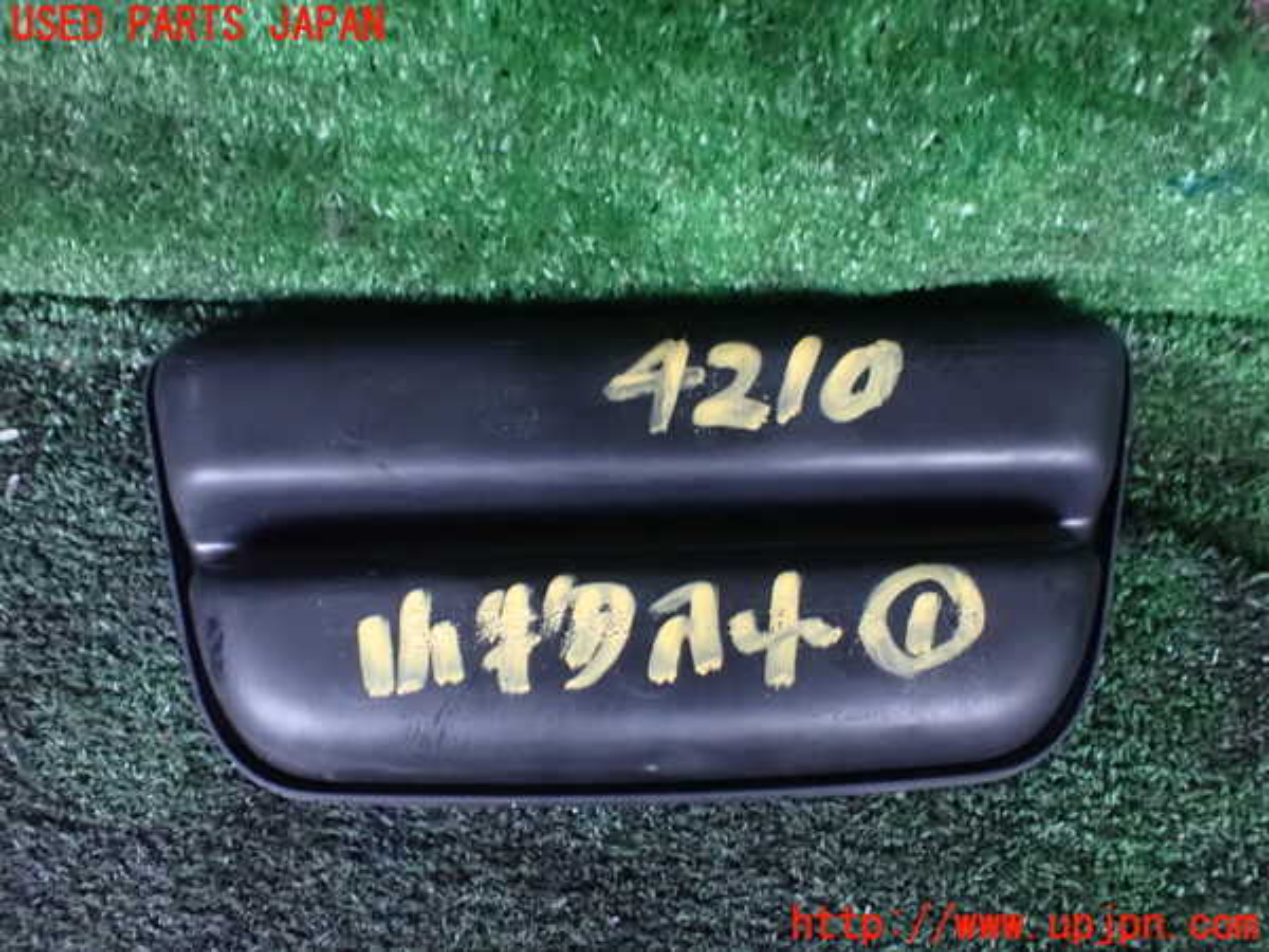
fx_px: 1100
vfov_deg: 46.8
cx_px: 634
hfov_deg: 60.0
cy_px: 476
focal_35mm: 30
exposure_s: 1/30
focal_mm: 5.4
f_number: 2.3
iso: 1600
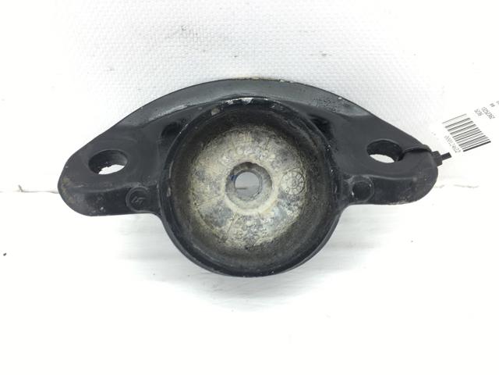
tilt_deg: -38.9
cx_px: 250
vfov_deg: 48.2
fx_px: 418
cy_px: 188
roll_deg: +1.2
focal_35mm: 29
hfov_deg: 61.7
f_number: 2.2
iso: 25
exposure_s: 1/50
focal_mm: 4.15
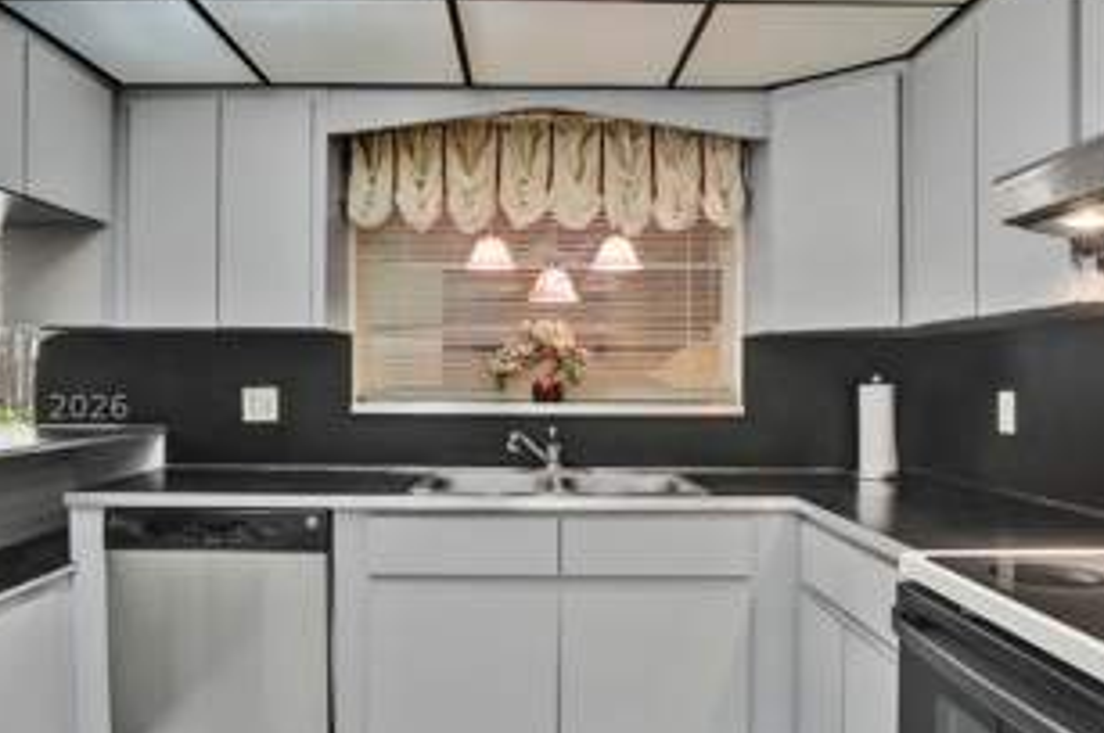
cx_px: 529
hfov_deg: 71.5
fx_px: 766
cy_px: 404
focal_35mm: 25
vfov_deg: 51.1
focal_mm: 16
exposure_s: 1/250
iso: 5000
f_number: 8
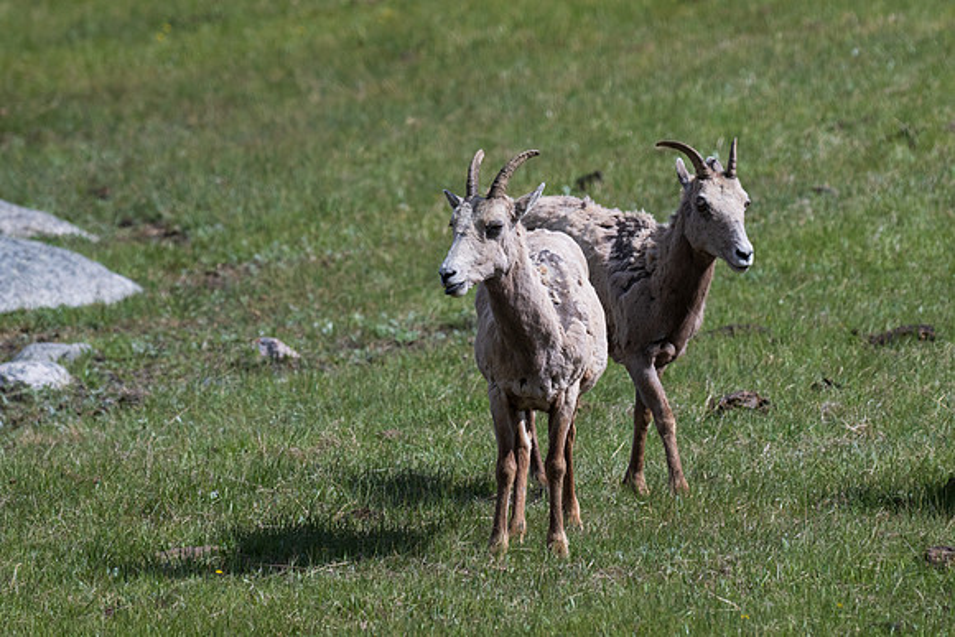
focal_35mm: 762
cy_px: 265
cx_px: 568
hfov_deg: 2.7
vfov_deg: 1.8
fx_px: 20217
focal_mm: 600
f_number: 8
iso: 640
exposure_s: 1/1600
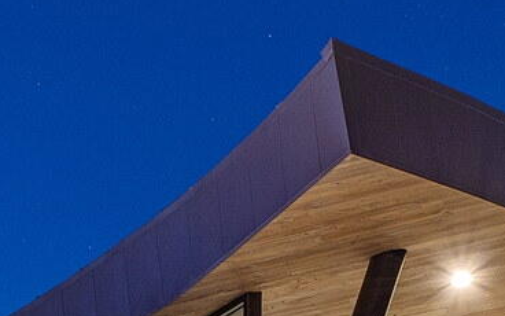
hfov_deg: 16.8
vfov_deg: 9.3
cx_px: 174
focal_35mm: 124
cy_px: 791
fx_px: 1707
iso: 100
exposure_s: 20
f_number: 7.1
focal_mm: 16
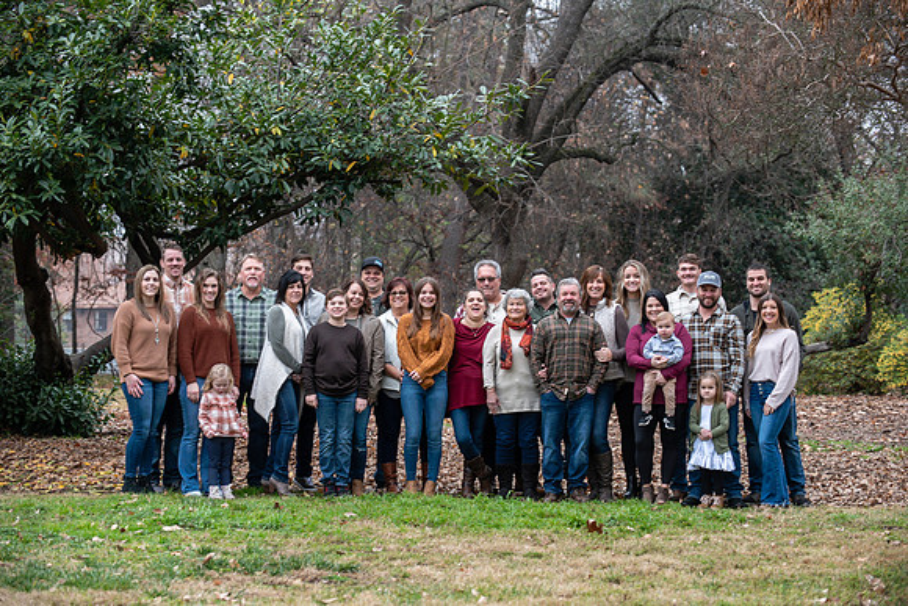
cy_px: 303
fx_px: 2472
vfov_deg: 14.0
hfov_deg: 20.8
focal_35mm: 98
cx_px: 454
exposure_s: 1/125
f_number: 4
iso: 200
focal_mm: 98
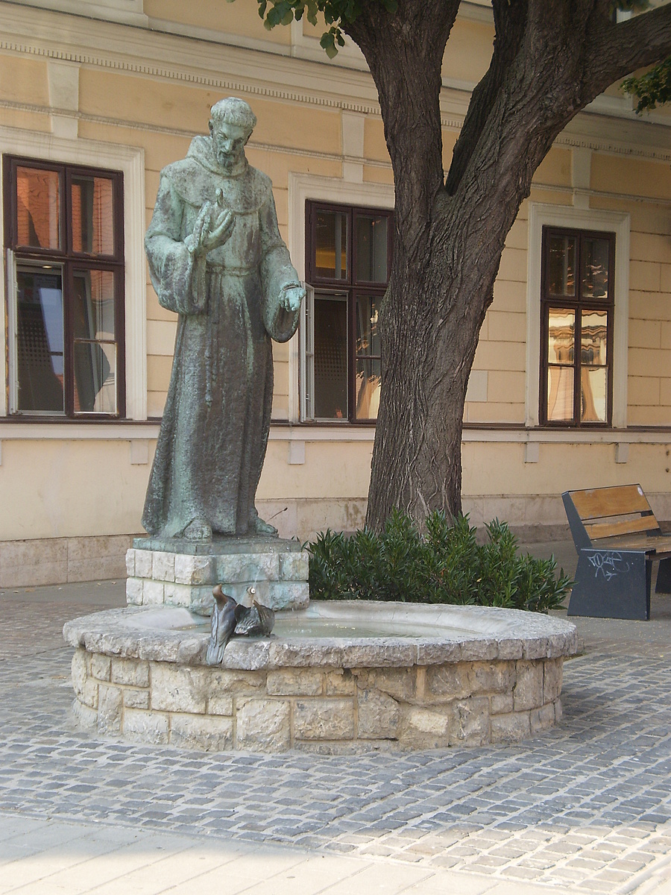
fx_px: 1654
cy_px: 448
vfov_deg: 30.3
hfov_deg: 22.9
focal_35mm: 64
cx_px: 336
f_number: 4.4
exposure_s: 1/160
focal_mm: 11.3
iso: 64
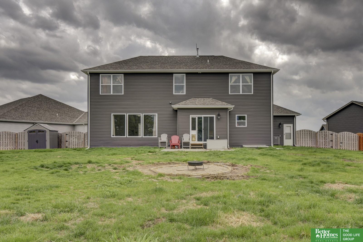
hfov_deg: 61.9
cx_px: 182
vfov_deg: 43.6
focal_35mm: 30
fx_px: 303
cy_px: 121
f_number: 8
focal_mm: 20
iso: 400
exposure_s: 1/400
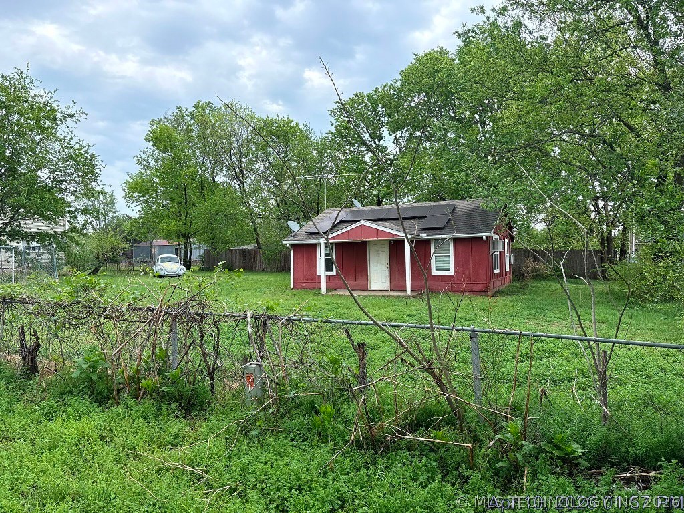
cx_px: 342
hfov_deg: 67.3
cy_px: 256
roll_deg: +0.2
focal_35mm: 26
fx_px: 514
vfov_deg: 53.1
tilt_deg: +2.6
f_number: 1.6
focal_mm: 5.96
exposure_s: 1/1550
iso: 64
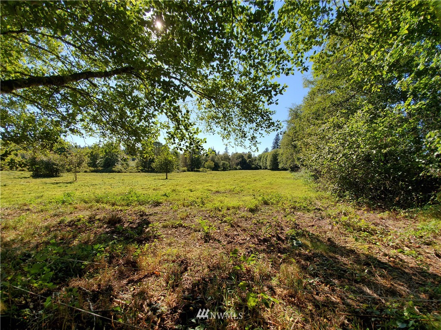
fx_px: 166
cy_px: 165
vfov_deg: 89.9
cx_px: 220
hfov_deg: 106.2
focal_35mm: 13
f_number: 2.2
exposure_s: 1/838
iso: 50
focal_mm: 1.8
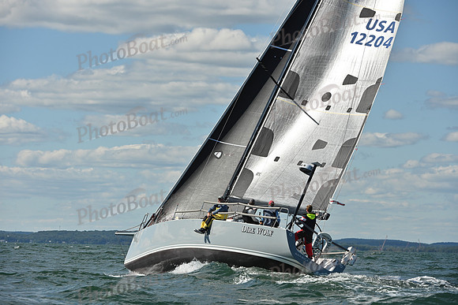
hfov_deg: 13.2
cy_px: 152
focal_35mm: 155
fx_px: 1972
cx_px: 229
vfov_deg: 8.9
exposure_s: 1/4000
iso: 320
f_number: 6.3
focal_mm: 155
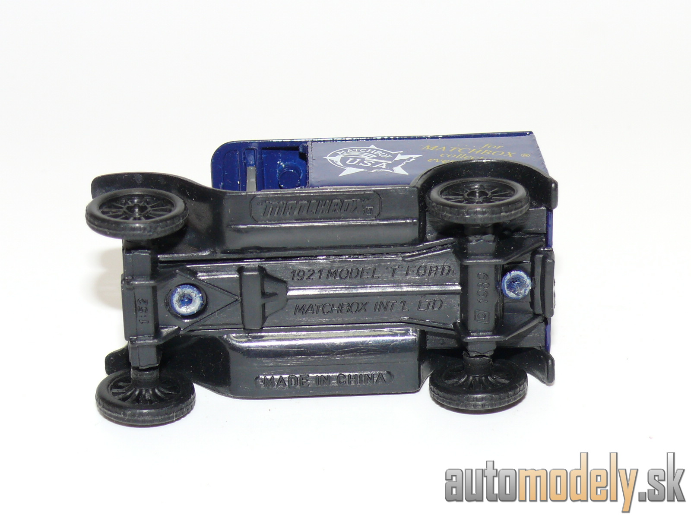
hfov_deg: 20.7
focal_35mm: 95
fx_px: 1896
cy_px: 259
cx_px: 346
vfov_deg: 15.6
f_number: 4
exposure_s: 1/30
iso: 100
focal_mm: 12.9
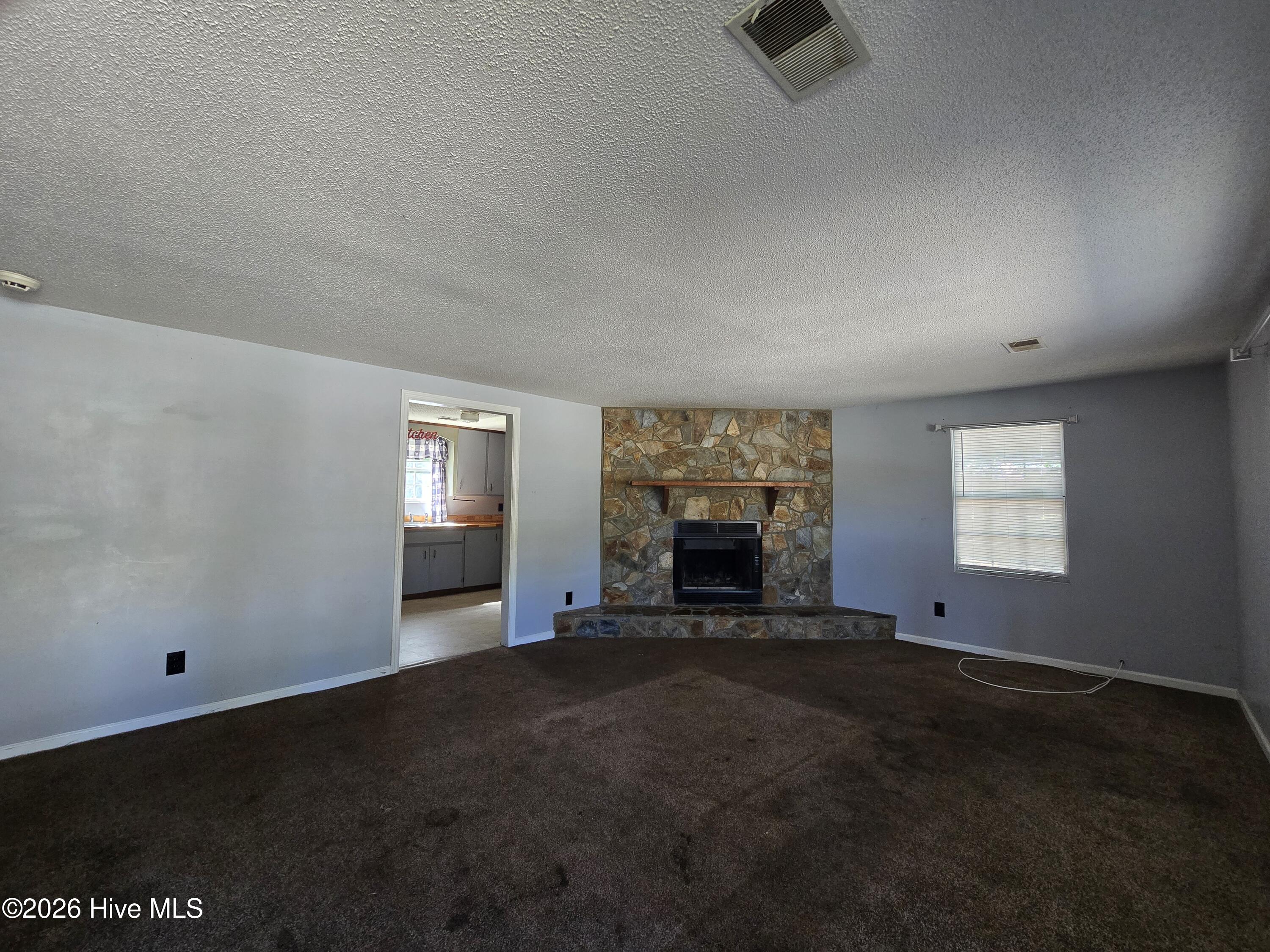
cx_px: 635
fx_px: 477
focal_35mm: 13
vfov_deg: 89.9
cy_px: 476
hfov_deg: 106.2
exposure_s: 1/60
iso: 320
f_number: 2.2
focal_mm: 2.2
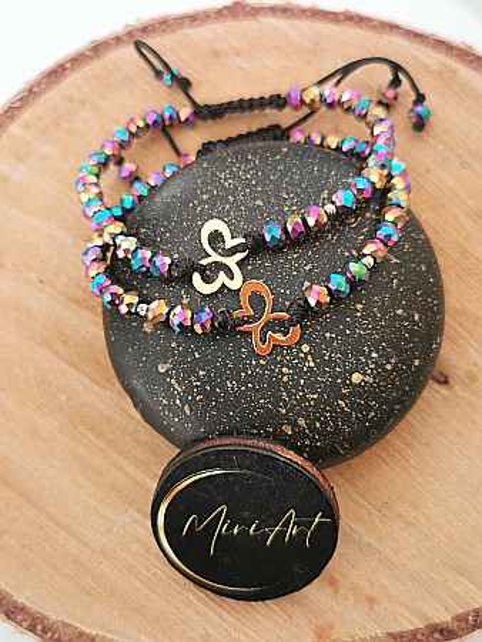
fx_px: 705
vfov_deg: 49.0
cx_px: 241
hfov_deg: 37.8
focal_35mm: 38
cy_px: 321
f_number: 1.6
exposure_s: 1/100
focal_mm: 5.56
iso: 80
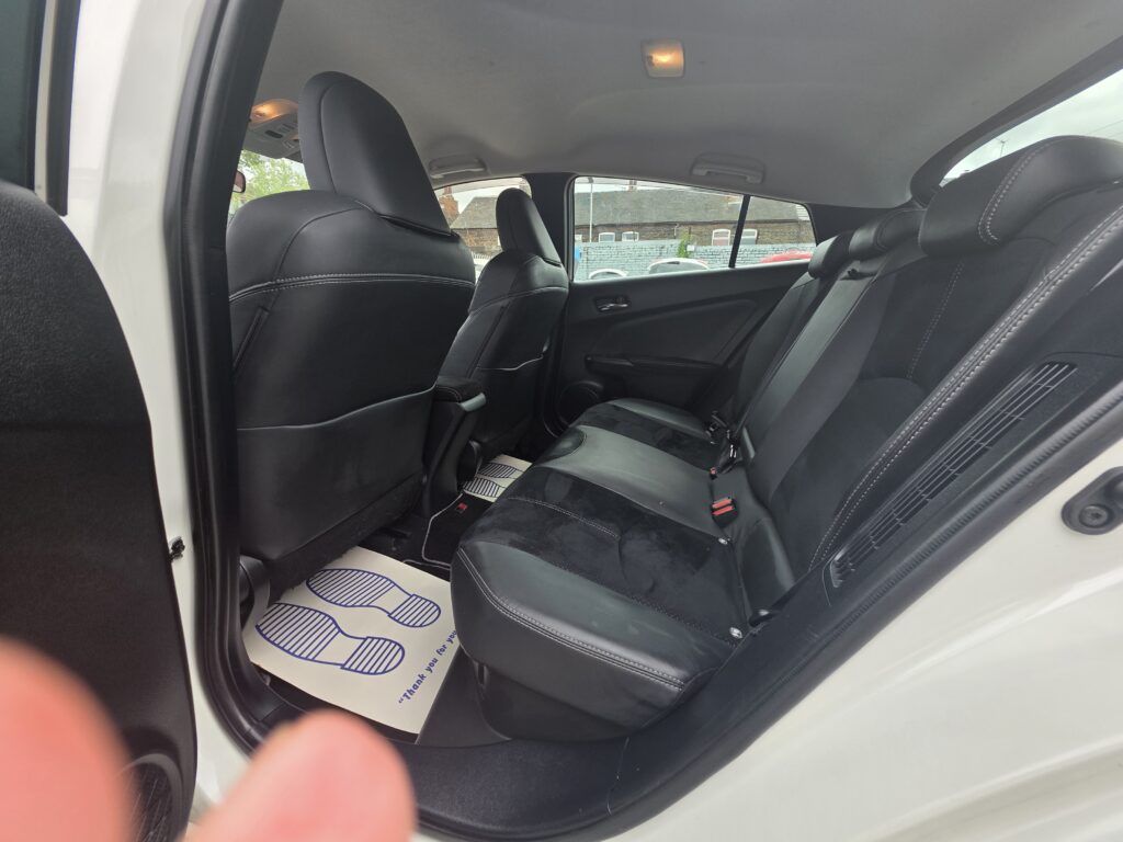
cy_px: 421
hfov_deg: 106.2
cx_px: 562
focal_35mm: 13
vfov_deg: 89.9
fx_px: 422
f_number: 1.9
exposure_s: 1/719
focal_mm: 2.2
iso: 80
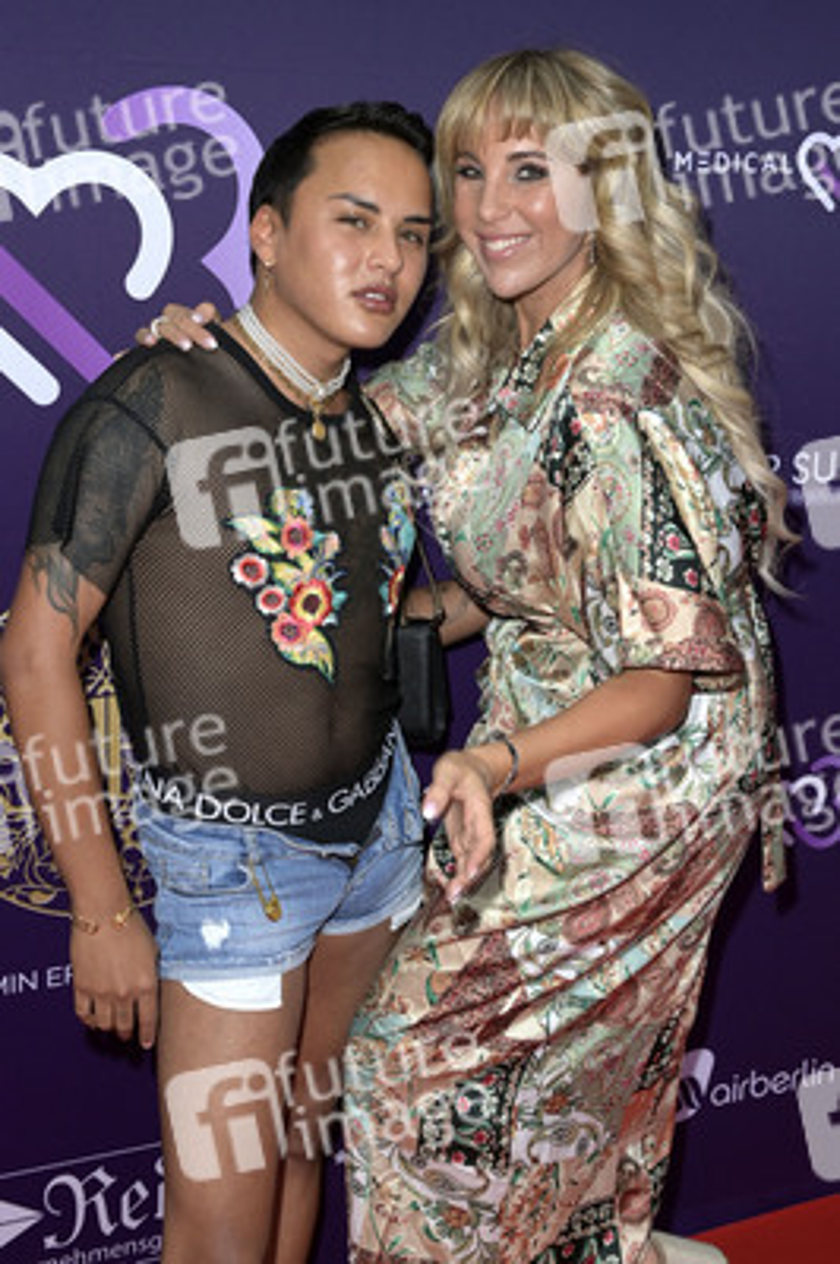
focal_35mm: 42
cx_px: 420
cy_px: 632
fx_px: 1472
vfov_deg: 46.4
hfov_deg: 31.8
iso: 800
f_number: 5.6
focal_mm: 42
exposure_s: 1/200
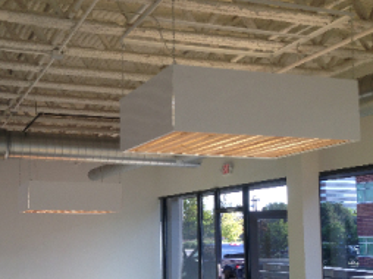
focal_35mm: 52
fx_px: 560
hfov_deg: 36.0
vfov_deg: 27.7
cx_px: 95
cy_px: 198
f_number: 2.4
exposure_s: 1/120
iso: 50
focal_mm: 4.13
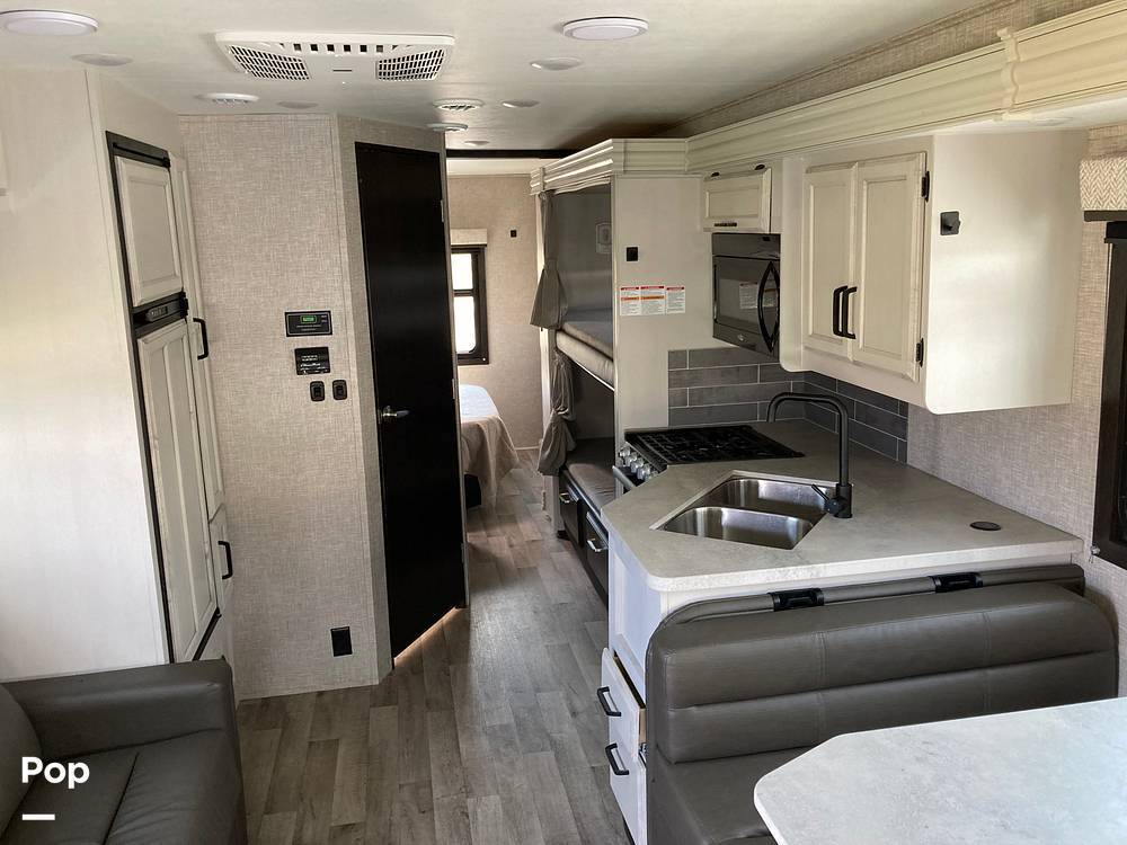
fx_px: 912
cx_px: 564
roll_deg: -0.6
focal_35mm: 28
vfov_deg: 49.7
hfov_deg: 63.4
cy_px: 422
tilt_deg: -10.2
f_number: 1.8
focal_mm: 3.99
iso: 125
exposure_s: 1/60
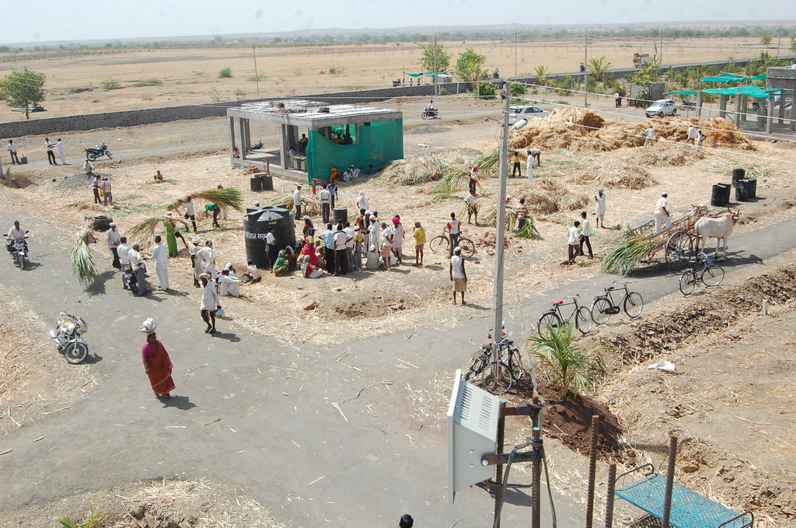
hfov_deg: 49.6
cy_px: 264
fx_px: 861
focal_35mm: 39
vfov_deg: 34.1
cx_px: 398
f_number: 10
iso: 400
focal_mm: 26
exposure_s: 1/400
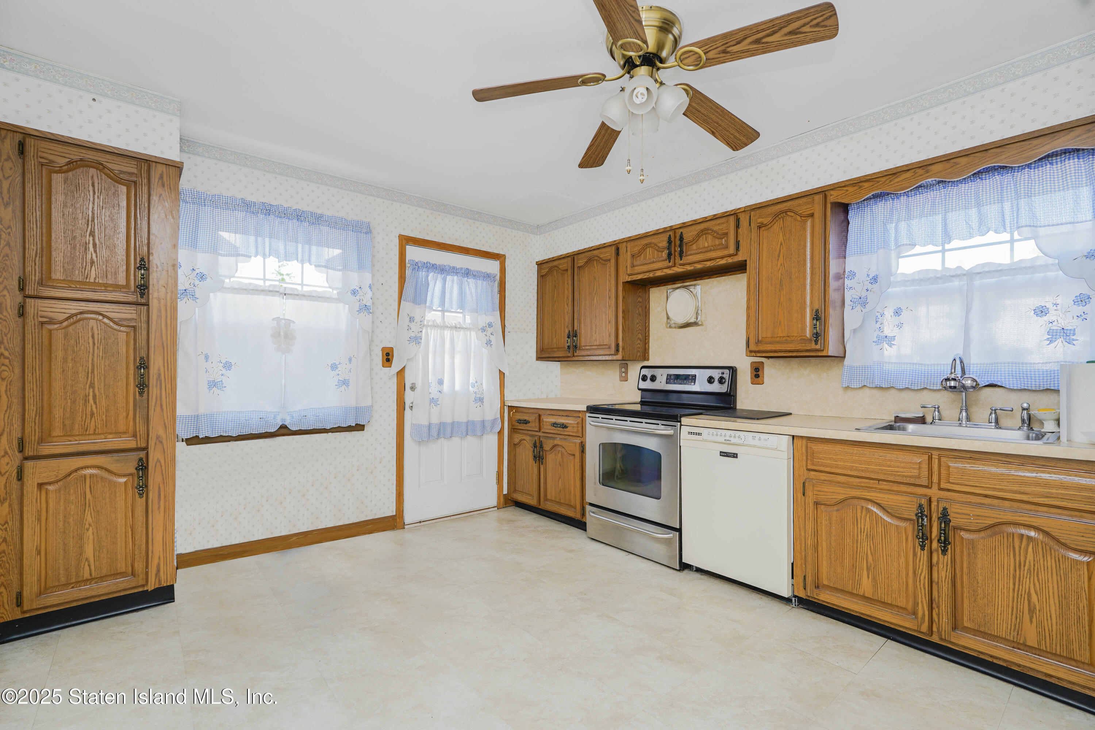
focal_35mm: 16
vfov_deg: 73.7
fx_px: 487
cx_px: 548
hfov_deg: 96.7
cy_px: 365
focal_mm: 16
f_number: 4.5
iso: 100
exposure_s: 1/40
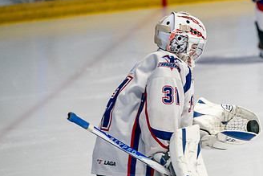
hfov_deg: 5.5
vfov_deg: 3.7
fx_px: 2748
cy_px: 142
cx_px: 229
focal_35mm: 376
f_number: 2.8
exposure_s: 1/800
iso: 1600
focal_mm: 150
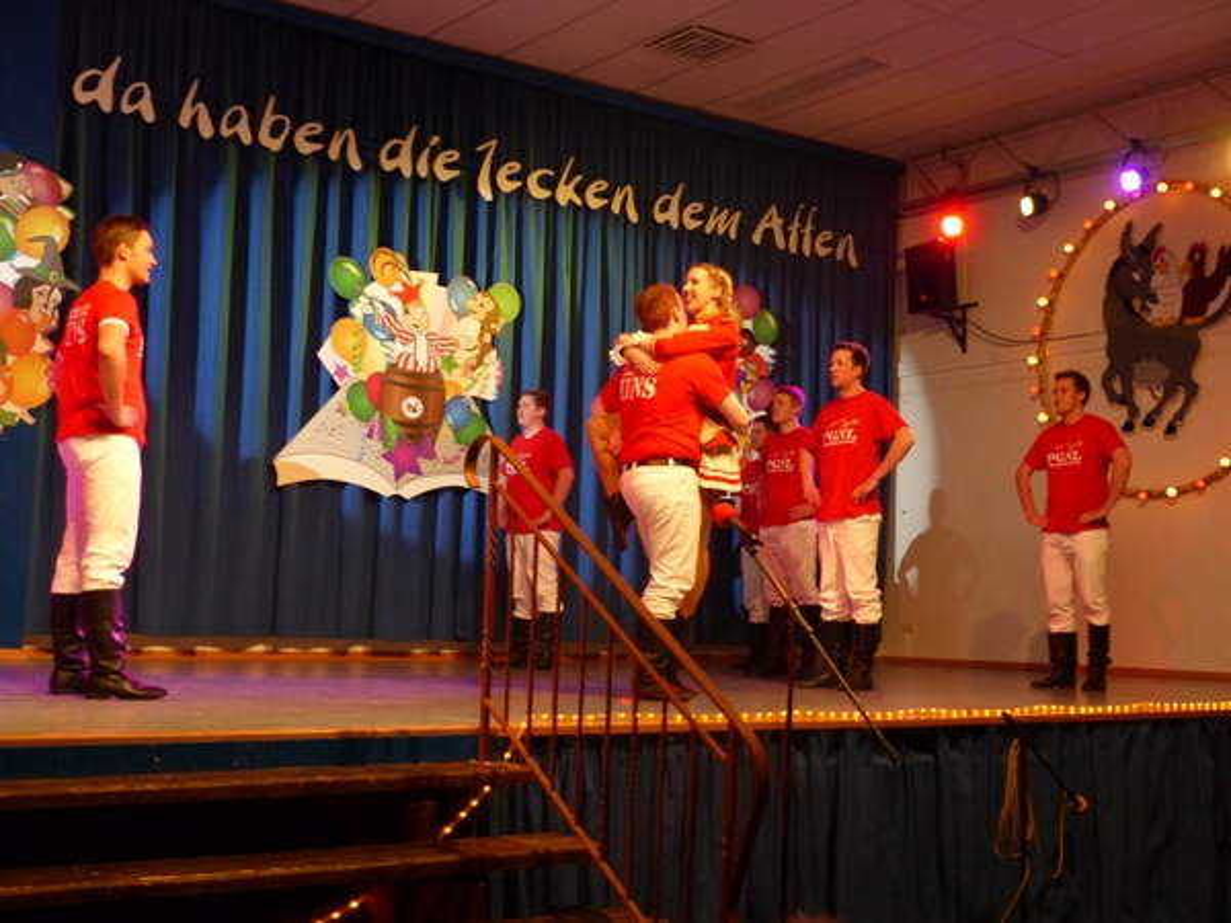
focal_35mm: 45
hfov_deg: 42.1
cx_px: 616
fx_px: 1600
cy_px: 462
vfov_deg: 32.2
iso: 400
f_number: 2.8
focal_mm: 8.1
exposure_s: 1/50
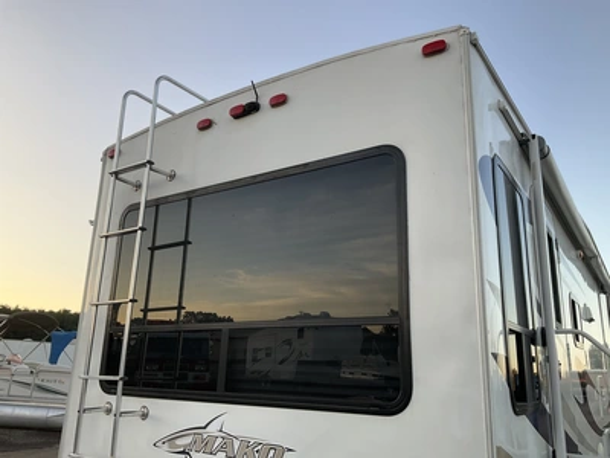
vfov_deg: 48.2
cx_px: 305
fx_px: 511
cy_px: 229
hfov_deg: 61.7
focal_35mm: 29
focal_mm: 3
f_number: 1.8
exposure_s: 1/188
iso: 20
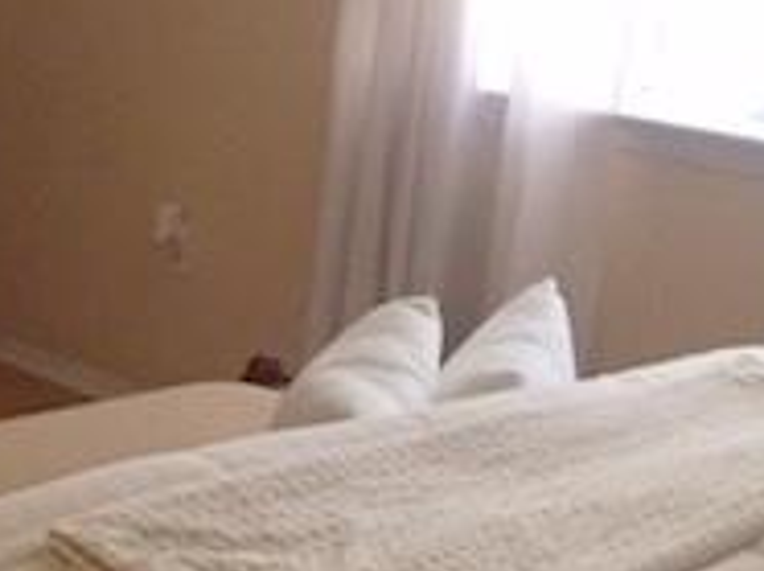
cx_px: -181
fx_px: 2204
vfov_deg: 14.7
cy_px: 119
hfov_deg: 18.5
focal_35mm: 100
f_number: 2.2
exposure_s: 1/24
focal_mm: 4.15
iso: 250
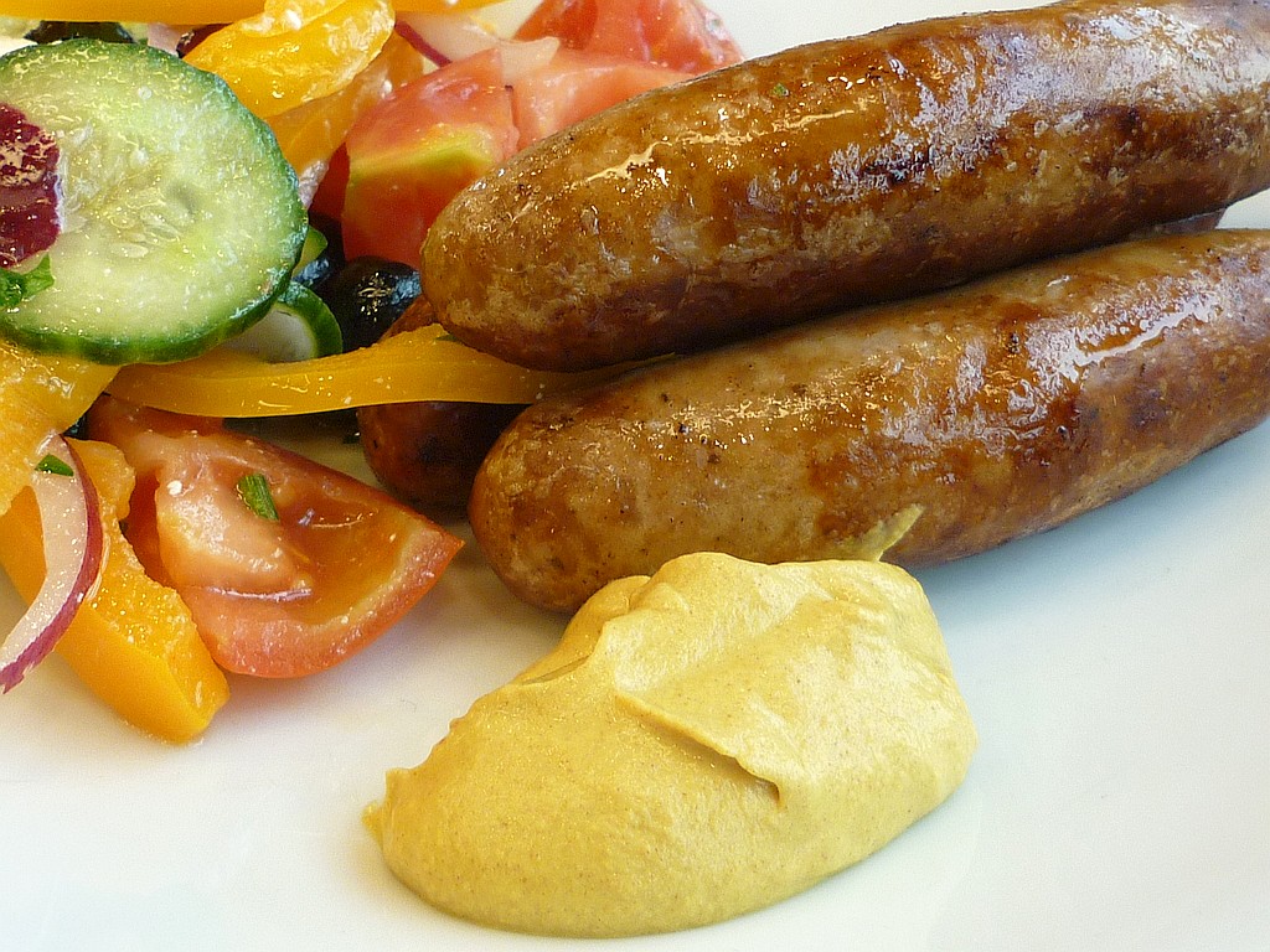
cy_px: 476
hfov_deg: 28.2
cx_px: 635
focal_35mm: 69
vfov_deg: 21.3
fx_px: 2531
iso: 125
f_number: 3
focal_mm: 6.4
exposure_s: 1/30
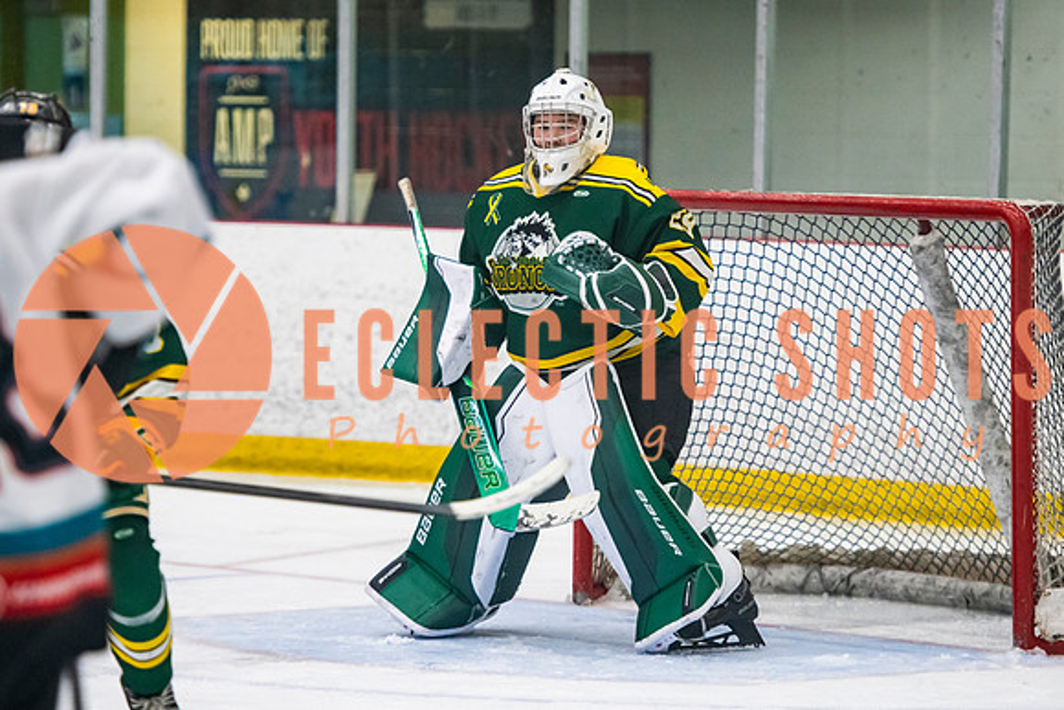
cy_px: 310
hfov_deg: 9.7
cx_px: 567
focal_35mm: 212
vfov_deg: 6.5
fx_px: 6254
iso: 2500
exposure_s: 1/640
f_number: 3.2
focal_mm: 145
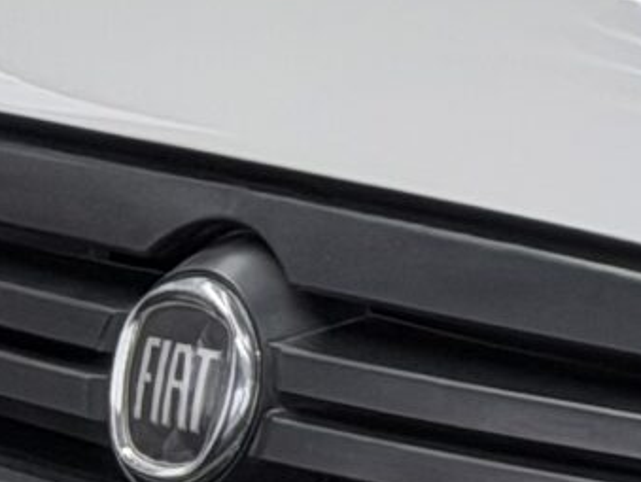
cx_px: 2324
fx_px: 6710
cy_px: 675
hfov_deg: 5.0
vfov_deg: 4.1
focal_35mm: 362
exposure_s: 1/120
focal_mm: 6.76
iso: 50
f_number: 1.78
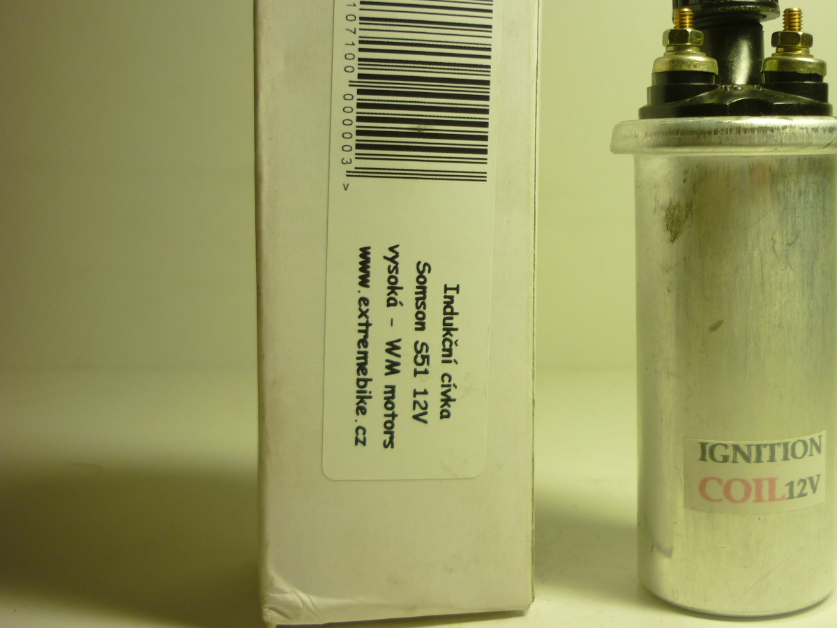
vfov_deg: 32.8
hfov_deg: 42.4
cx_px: 557
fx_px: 1064
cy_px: 247
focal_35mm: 44
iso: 80
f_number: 2.8
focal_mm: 5.5
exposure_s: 1/50
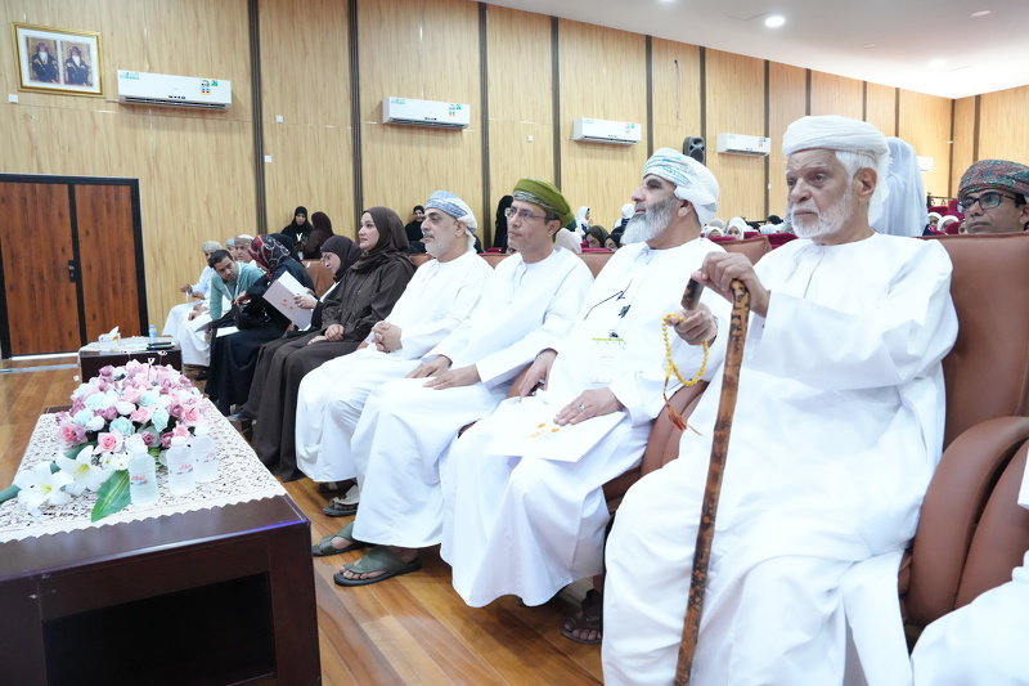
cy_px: 343
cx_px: 514
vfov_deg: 53.1
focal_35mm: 24
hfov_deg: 73.8
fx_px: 686
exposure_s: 1/125
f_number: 5.6
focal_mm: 24
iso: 10000
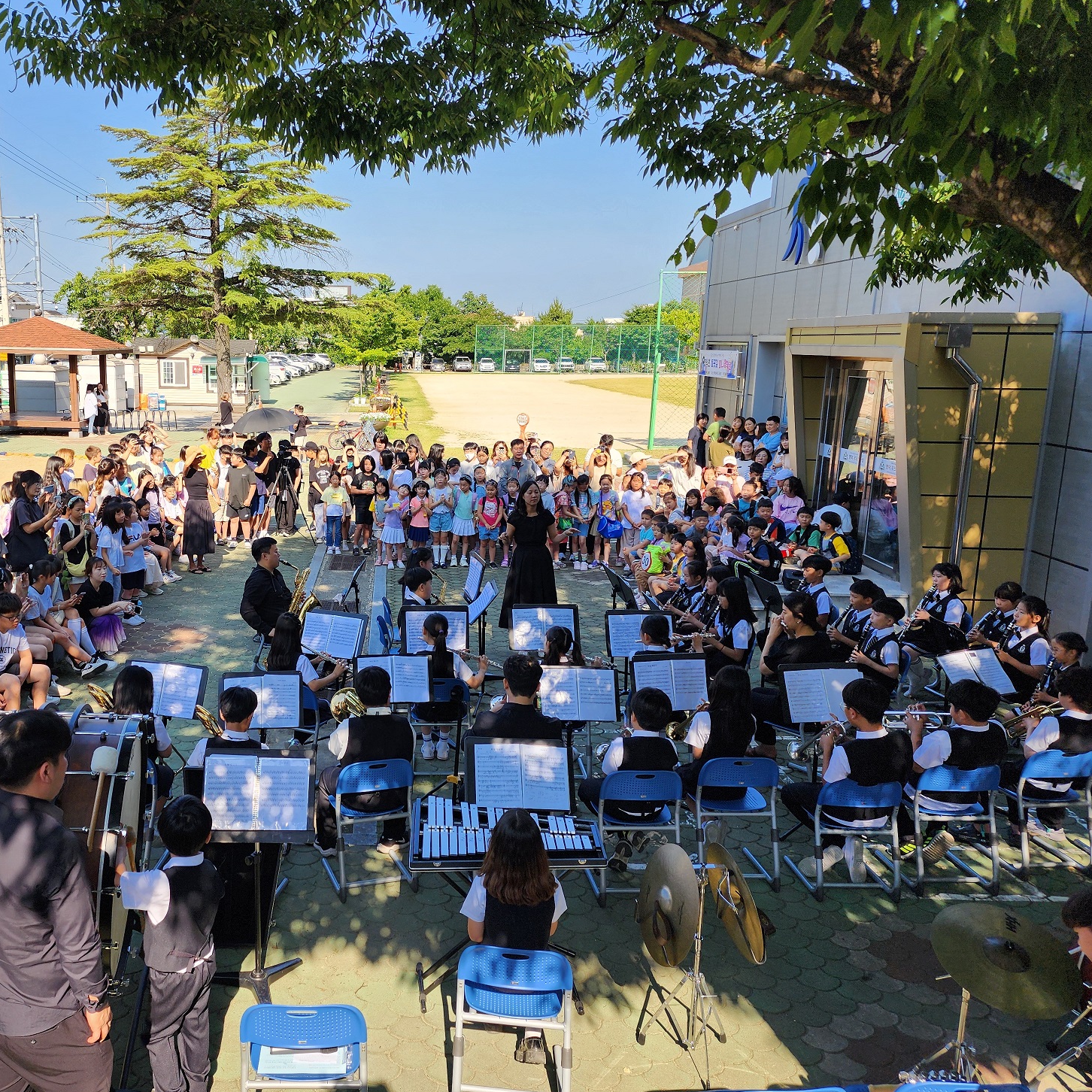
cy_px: 535
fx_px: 999
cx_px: 366
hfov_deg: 56.1
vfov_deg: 57.3
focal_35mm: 28
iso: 12
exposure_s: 1/456
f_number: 1.8
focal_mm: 6.4
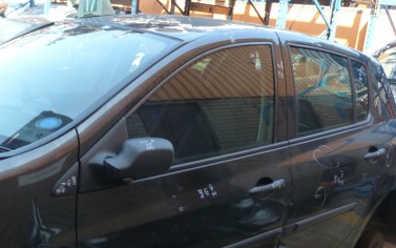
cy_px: 131
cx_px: 149
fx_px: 486
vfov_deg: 28.6
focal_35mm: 45
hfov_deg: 44.0
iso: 125
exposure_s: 1/80
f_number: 2.8
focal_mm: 4.5
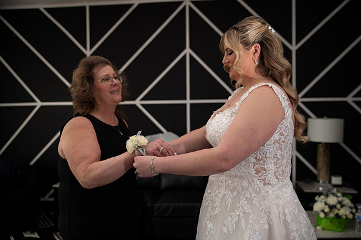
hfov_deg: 58.7
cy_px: 120
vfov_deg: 41.1
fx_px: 321
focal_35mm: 32
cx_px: 180
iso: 1600
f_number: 2.8
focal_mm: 32
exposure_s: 1/1600
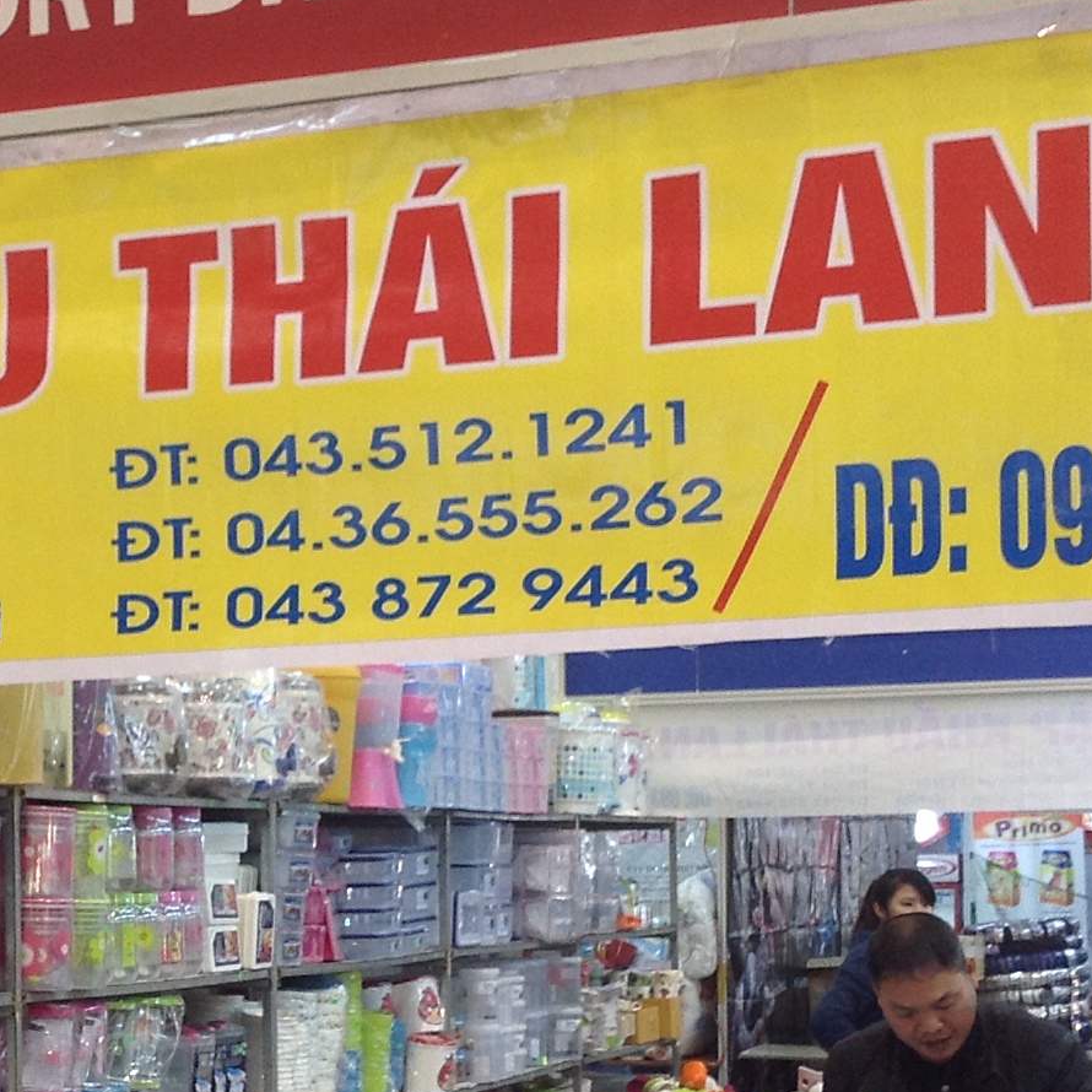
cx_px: 136
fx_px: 3212
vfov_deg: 19.0
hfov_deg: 19.0
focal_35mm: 90
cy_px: 923
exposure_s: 1/20
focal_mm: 4.28
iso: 80
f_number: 2.4
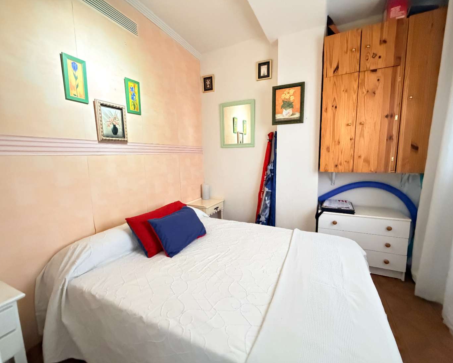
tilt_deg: -7.4
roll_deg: +1.7
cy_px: 184
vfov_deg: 84.0
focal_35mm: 15
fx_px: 201
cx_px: 233
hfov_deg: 96.8
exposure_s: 1/60
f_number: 2.2
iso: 1000
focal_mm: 2.22
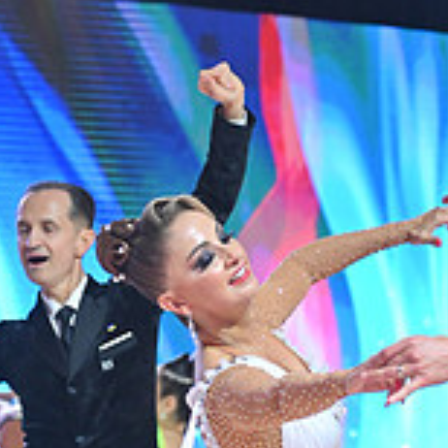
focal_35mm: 249
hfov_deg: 7.0
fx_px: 3646
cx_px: 545
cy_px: 721
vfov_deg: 6.9
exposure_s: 1/250
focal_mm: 78
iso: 2000
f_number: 4
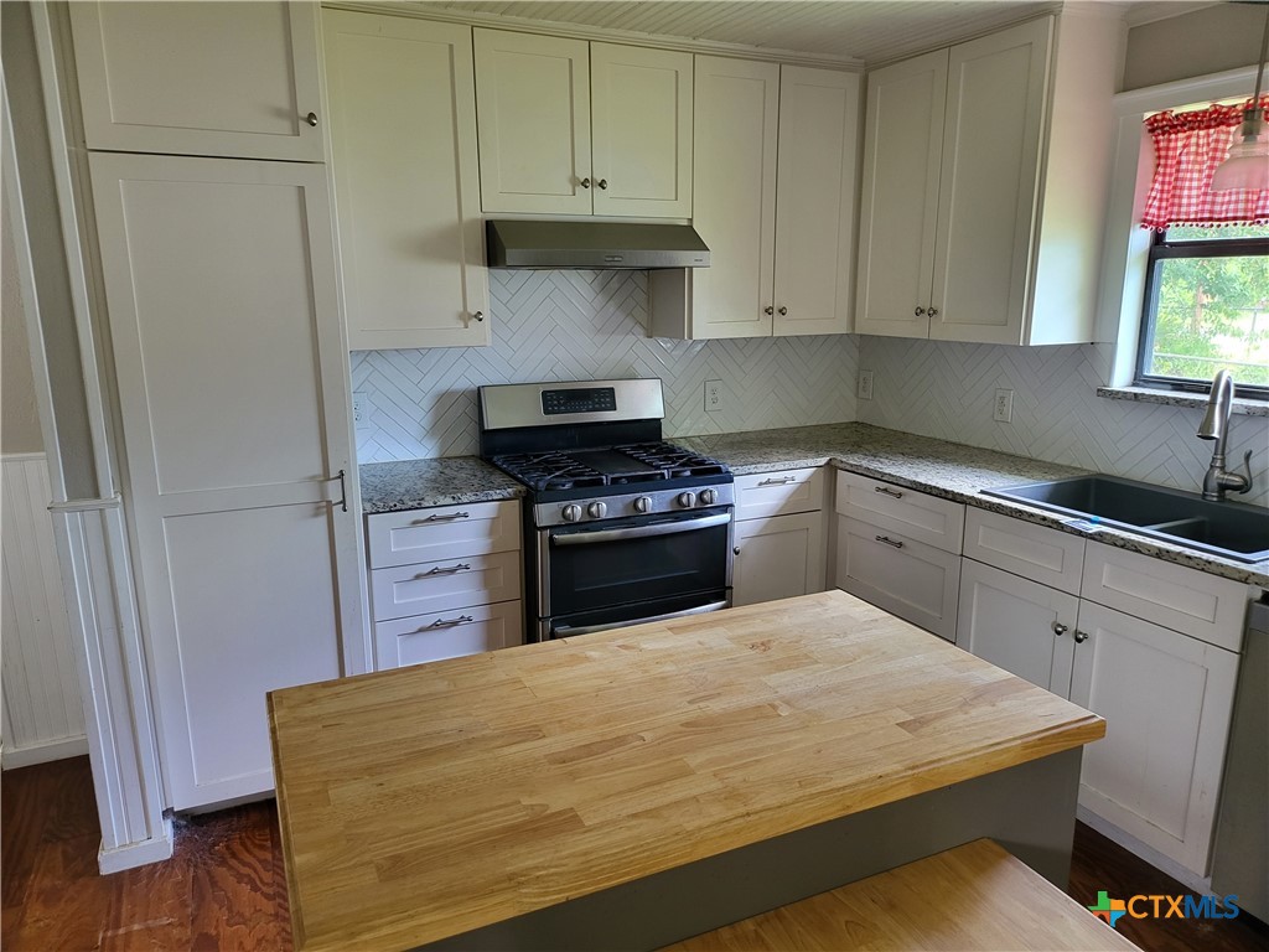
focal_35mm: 24
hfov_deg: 71.6
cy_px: 476
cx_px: 634
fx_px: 880
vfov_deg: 56.8
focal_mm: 5
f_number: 1.8
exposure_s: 1/40
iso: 250
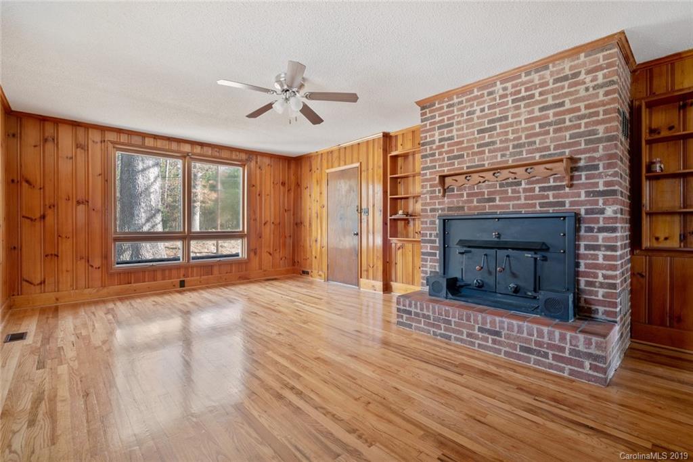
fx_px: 308
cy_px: 231
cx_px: 346
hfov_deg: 96.7
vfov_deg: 73.8
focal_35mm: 16
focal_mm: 16
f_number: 9
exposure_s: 1/3
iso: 800
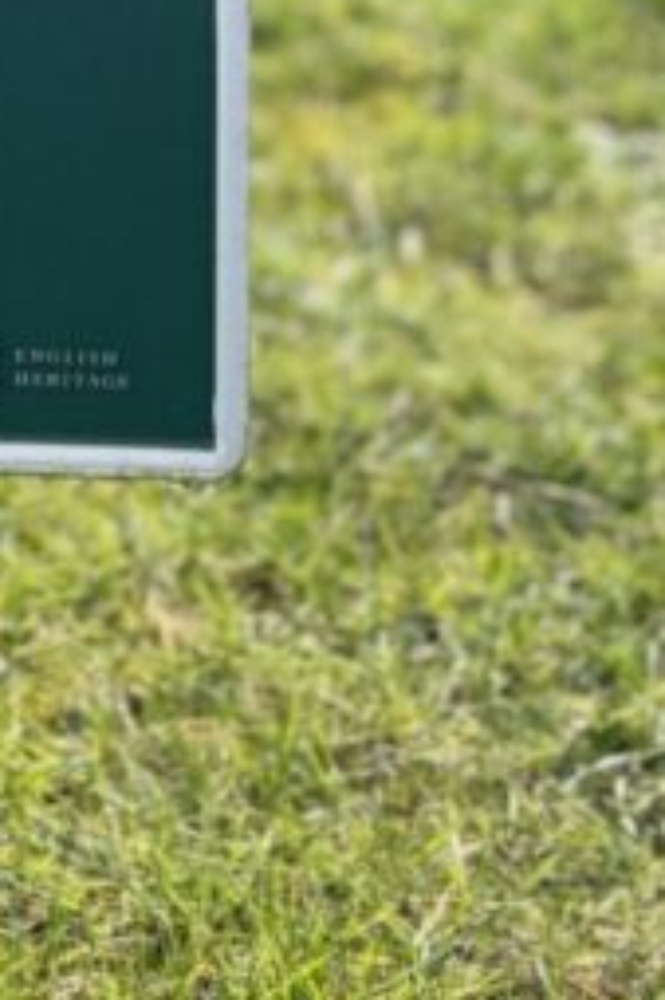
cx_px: -468
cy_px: -803
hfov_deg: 11.7
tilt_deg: -6.5
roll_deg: +0.2
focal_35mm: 109
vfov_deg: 15.9
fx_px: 3024
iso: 50
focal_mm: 5.96
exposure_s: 1/927
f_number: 1.6
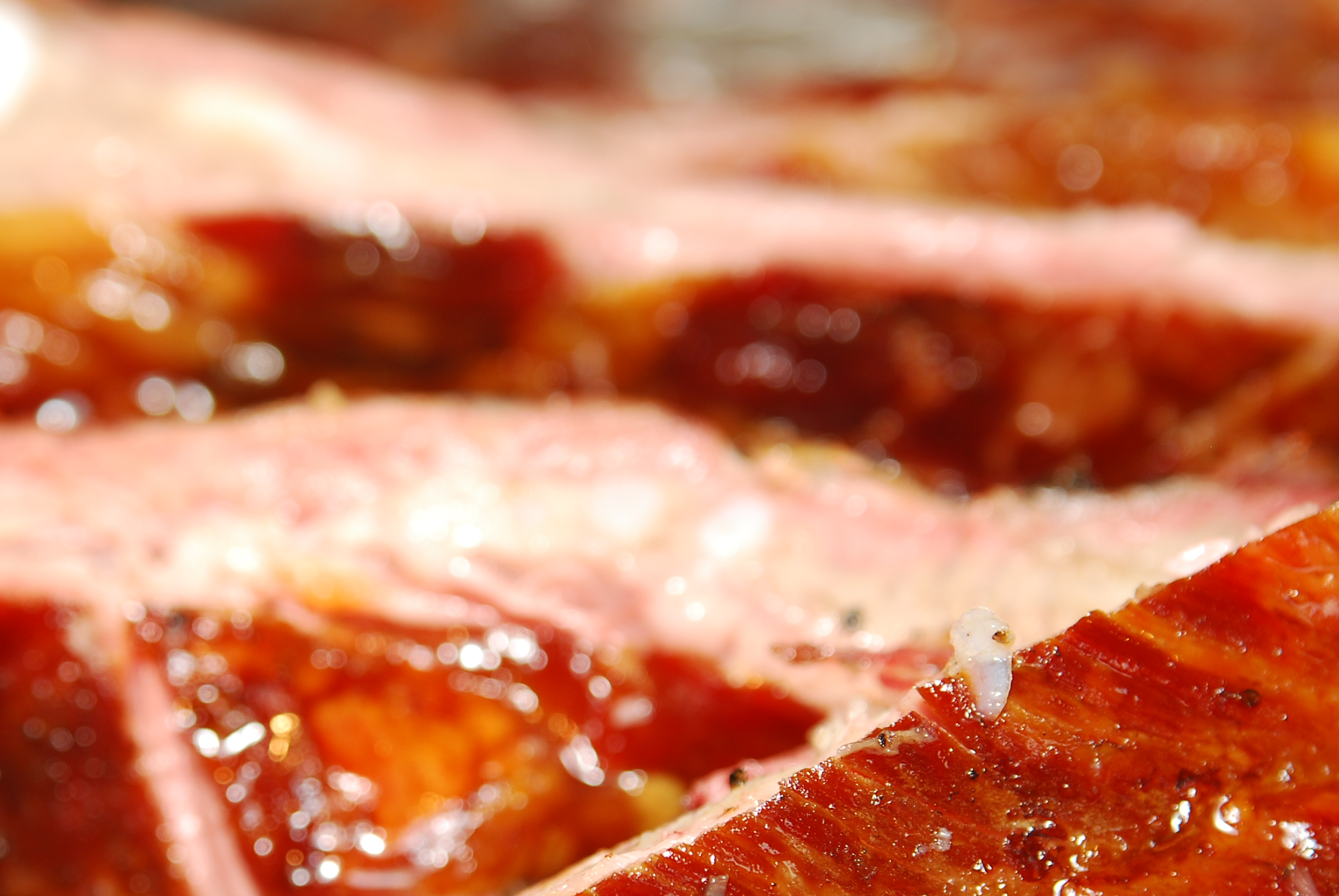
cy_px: 683
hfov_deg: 11.3
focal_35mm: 181
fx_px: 6741
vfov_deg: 7.6
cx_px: 587
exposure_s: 1/200
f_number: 4
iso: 100
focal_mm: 72
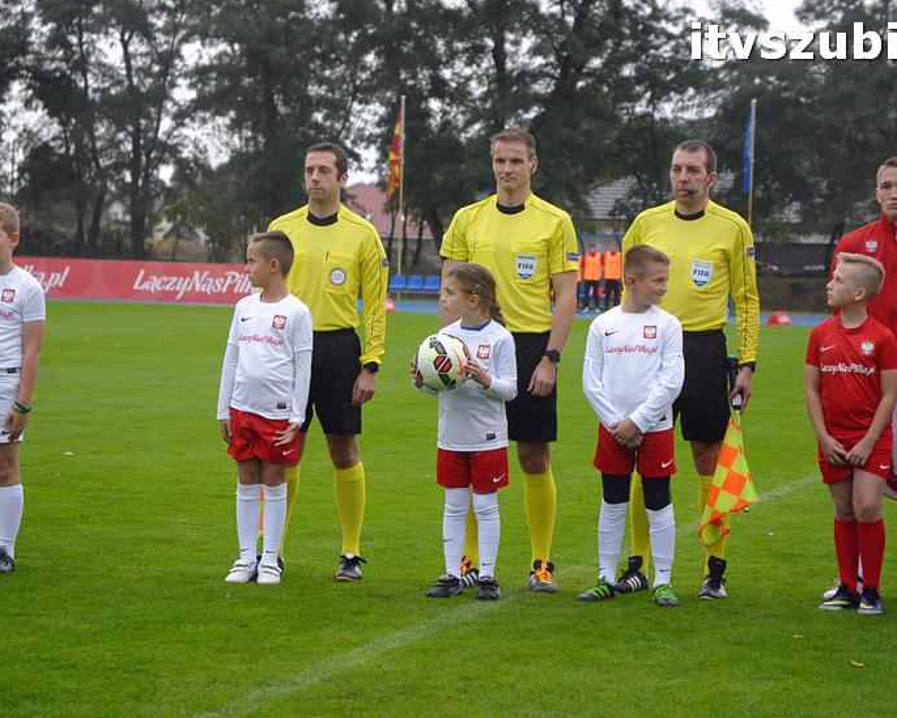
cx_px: 490
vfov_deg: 12.6
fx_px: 3239
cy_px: 350
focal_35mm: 122
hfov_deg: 15.8
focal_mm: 70
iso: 1000
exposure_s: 1/400
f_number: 5
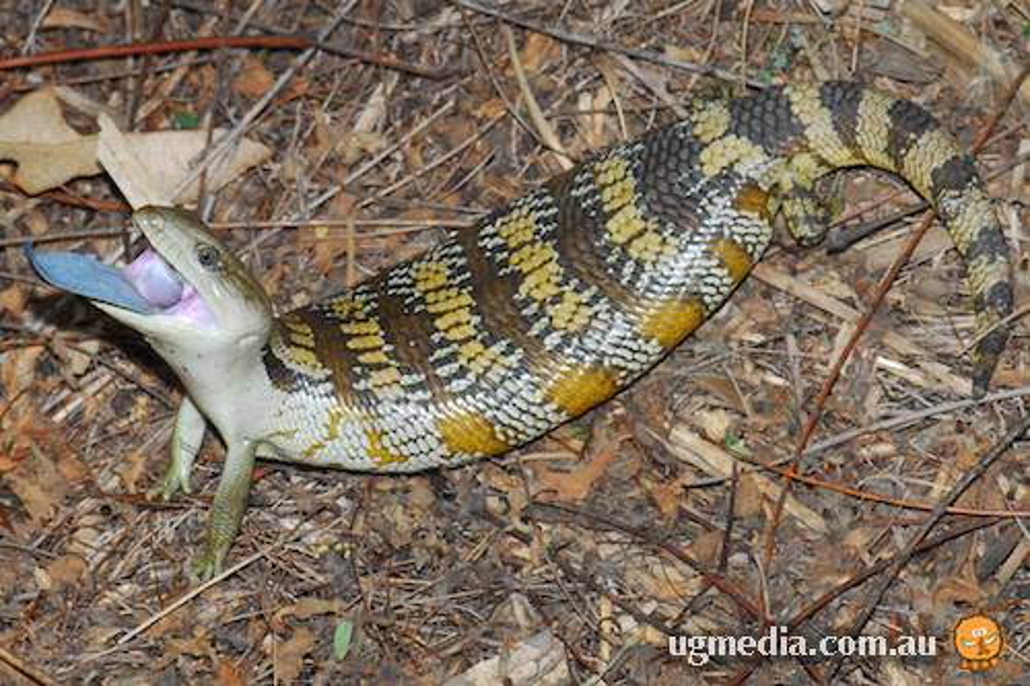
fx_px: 4505
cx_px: 515
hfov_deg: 13.0
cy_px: 343
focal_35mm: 158
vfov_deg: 8.7
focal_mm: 105
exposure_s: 1/60
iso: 100
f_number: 9
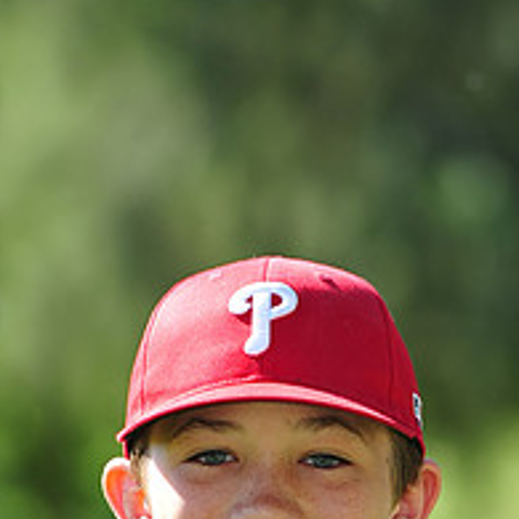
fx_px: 7939
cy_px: 711
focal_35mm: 468
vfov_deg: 3.7
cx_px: 261
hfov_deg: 3.7
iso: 200
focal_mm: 185
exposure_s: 1/400
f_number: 5
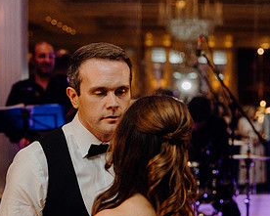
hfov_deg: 14.0
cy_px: 184
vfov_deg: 11.1
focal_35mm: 138
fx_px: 1103
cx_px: 147
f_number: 3.5
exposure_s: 1/160
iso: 2500
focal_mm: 70
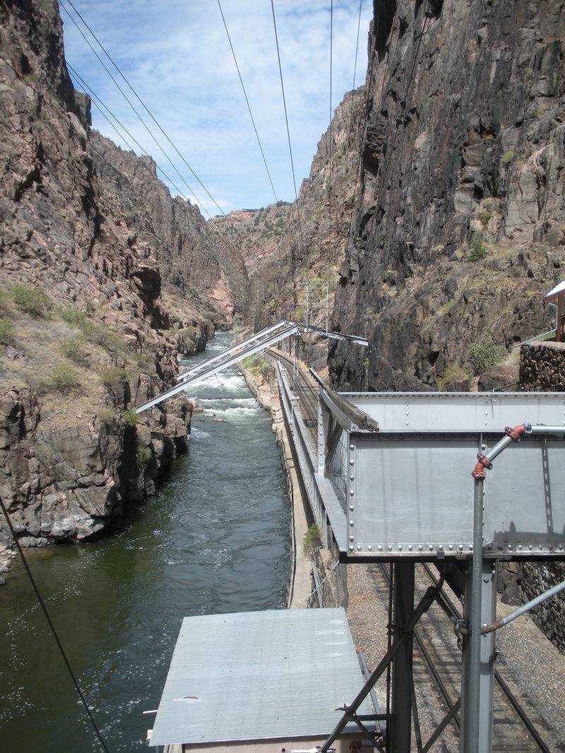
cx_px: 282
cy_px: 376
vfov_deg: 51.3
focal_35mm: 36
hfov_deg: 39.7
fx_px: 783
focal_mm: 6.3
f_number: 3.5
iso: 64
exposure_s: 1/511
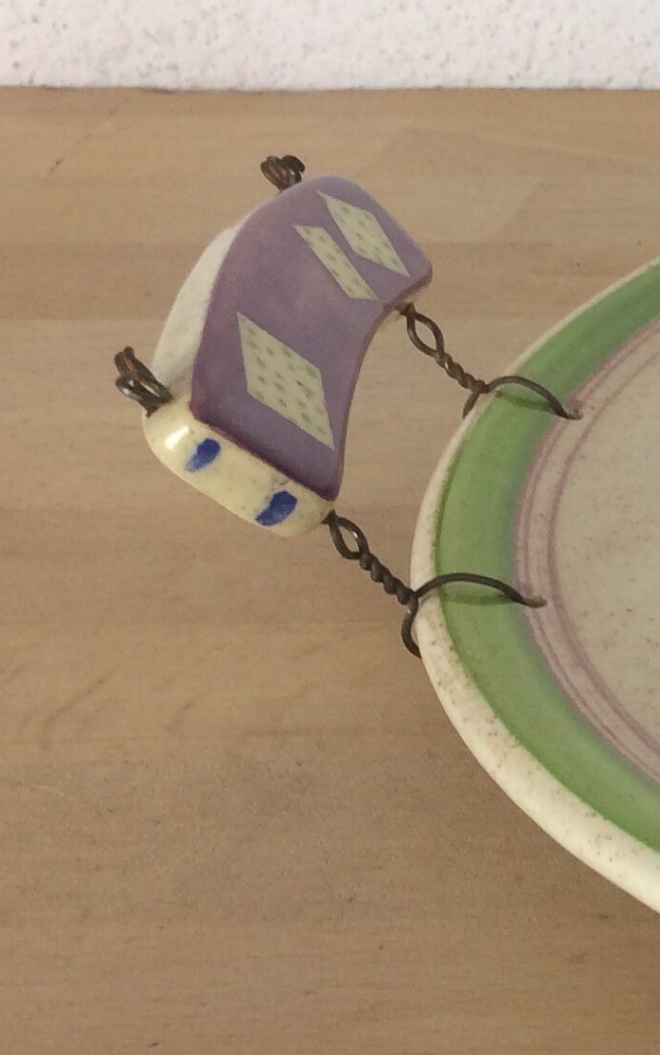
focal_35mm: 90
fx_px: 2590
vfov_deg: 22.9
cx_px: 1540
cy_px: 348
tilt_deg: -22.1
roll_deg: -1.8
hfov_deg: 12.0
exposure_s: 1/50
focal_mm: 4.15
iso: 40
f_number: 2.2
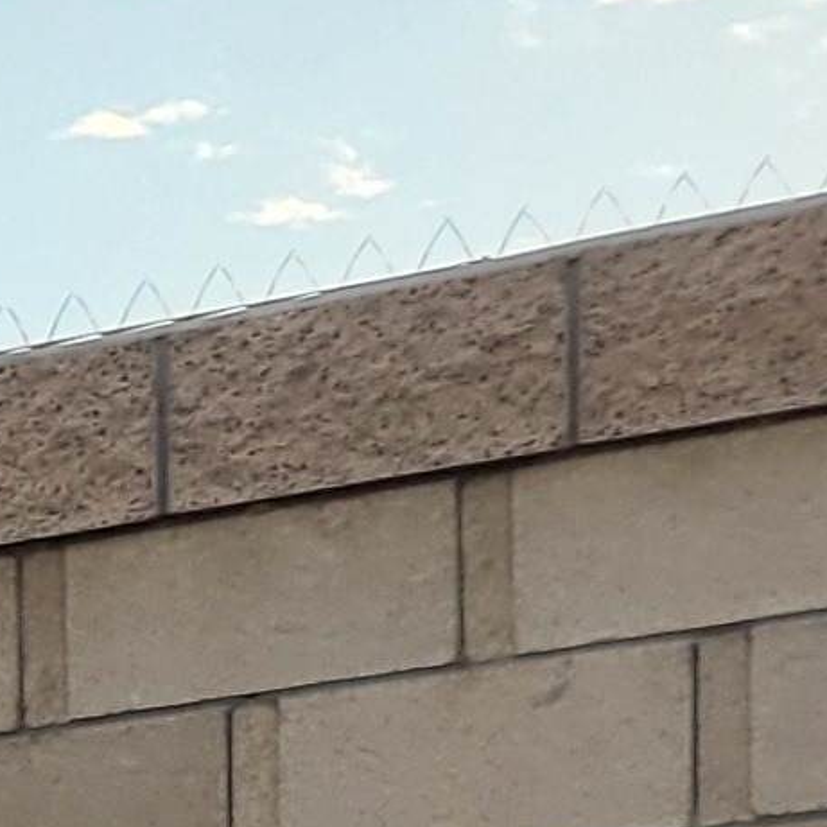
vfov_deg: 8.0
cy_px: 1977
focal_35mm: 201
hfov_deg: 6.9
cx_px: -2409
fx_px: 5433
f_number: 1.8
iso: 40
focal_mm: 5.4
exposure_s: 1/866
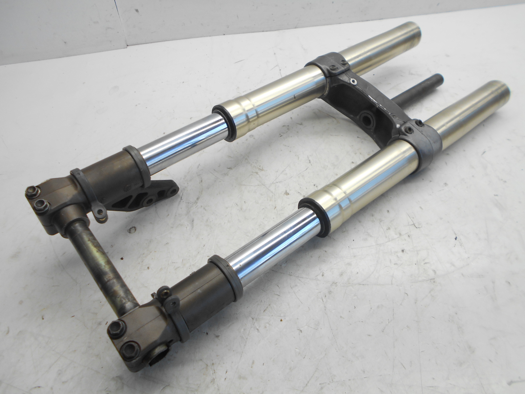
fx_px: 394
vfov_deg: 53.1
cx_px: 262
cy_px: 197
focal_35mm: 26
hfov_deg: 67.3
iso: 80
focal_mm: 4.6
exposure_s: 1/60
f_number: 3.2
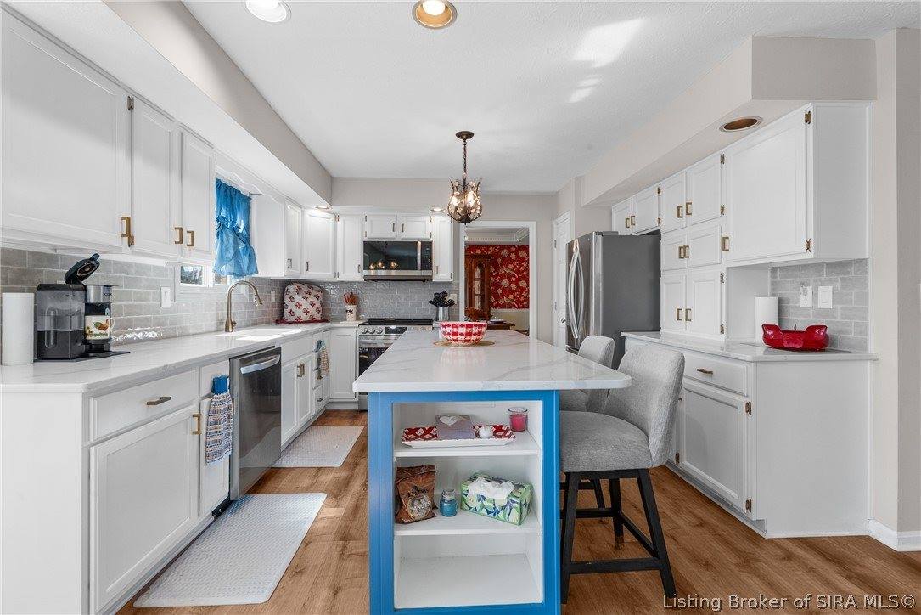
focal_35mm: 16
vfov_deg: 73.8
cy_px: 308
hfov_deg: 96.7
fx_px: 409
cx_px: 460
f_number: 11
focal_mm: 16
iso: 800
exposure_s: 1/10
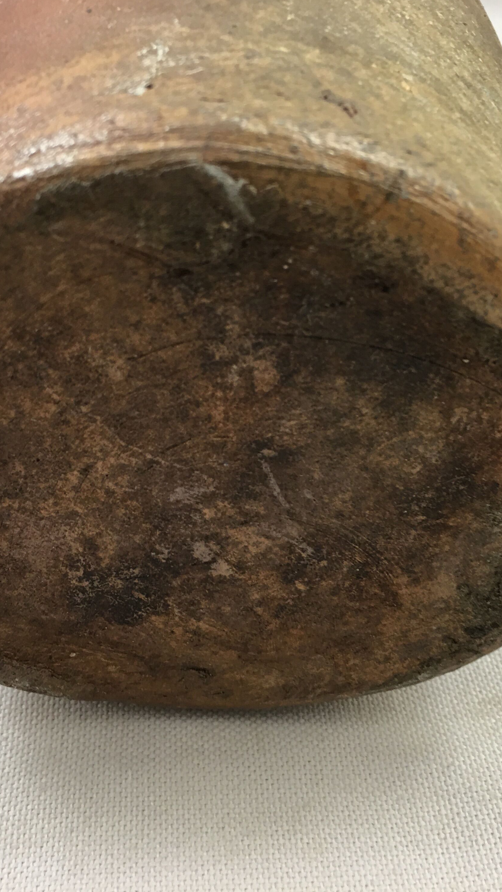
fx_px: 1018
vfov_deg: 47.4
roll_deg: -4.5
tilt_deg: -40.0
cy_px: 441
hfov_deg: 27.7
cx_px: 268
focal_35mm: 43
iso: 40
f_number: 2.2
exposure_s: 1/17
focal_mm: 4.15
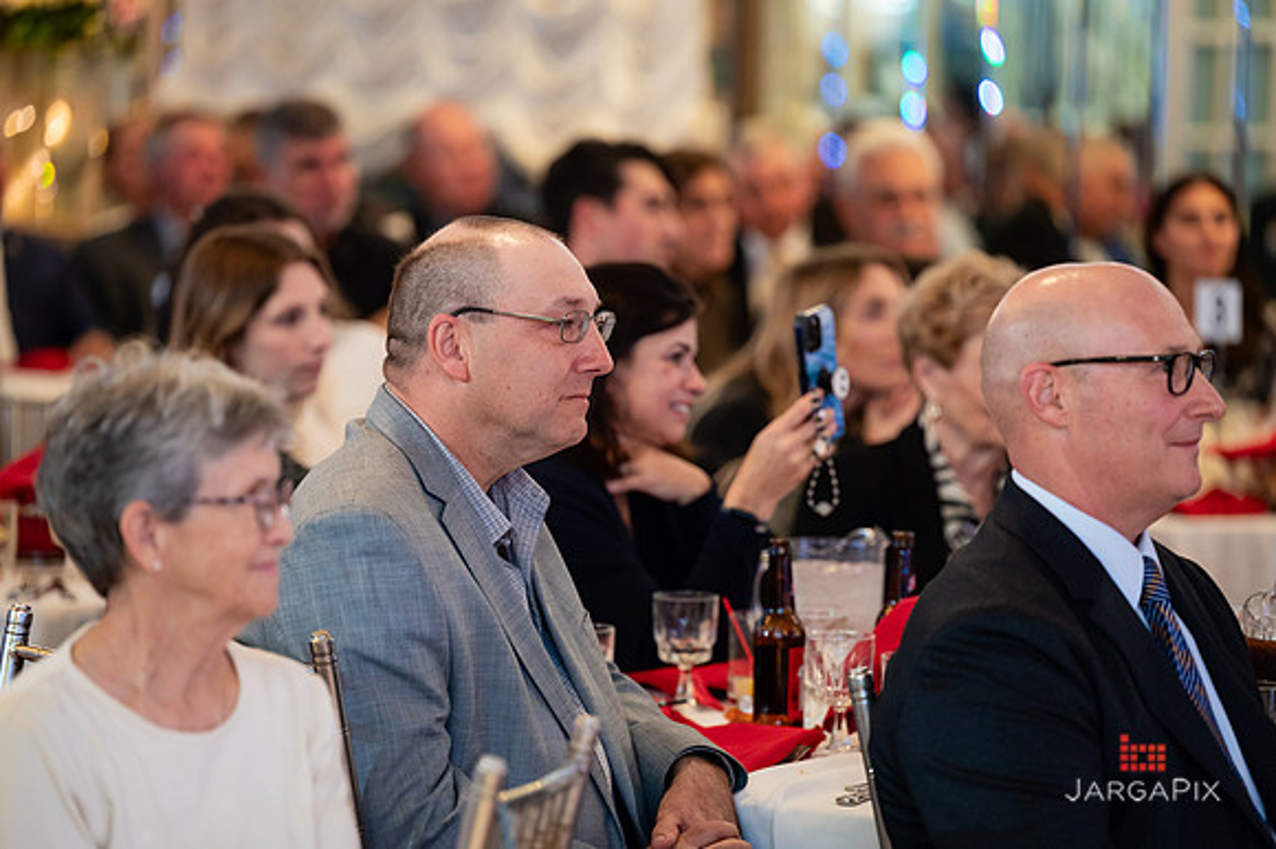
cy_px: 424
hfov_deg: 12.4
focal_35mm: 166
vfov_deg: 8.2
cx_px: 638
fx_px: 5894
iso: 1250
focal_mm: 165
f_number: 3.2
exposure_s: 1/125
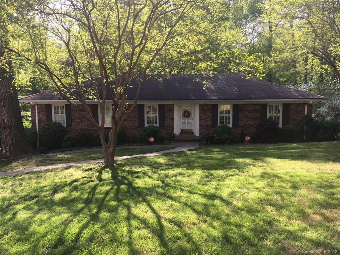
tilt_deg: -6.8
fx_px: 285
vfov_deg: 48.2
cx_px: 170
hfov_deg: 61.7
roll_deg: +0.5
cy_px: 128
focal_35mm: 29
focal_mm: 4.15
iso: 25
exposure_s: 1/257
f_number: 2.2
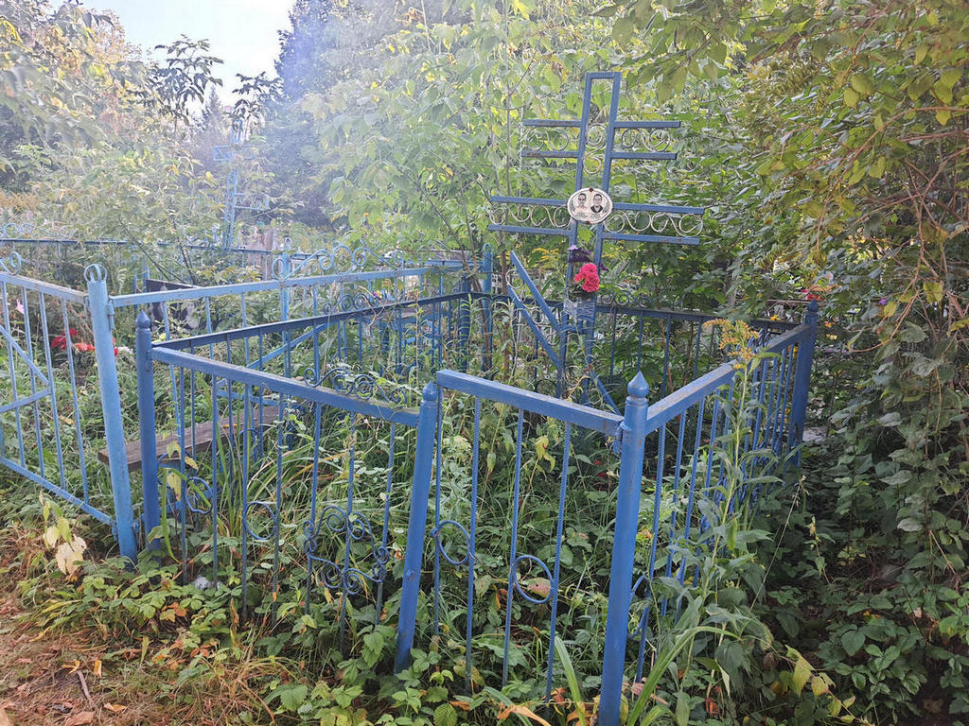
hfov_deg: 67.3
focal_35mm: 26
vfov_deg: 53.1
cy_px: 363
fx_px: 728
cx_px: 484
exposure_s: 1/100
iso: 50
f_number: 1.7
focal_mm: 4.32
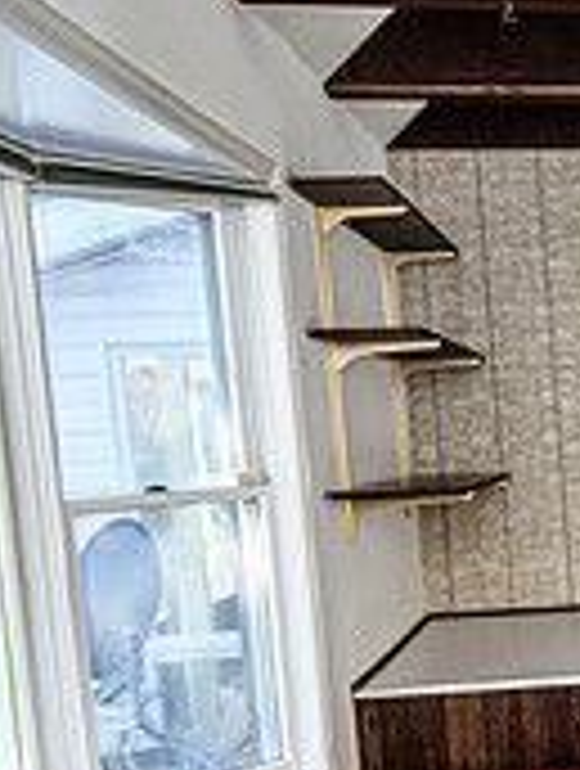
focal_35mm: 78
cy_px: 630
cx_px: 1115
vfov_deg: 24.5
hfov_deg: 15.6
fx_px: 1736
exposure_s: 1/200
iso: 3200
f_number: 5.6
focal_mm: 24
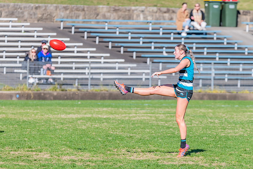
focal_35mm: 481
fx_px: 3381
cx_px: 143
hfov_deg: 4.3
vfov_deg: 2.9
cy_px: 103
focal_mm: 380
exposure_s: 1/1600
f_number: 9
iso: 800
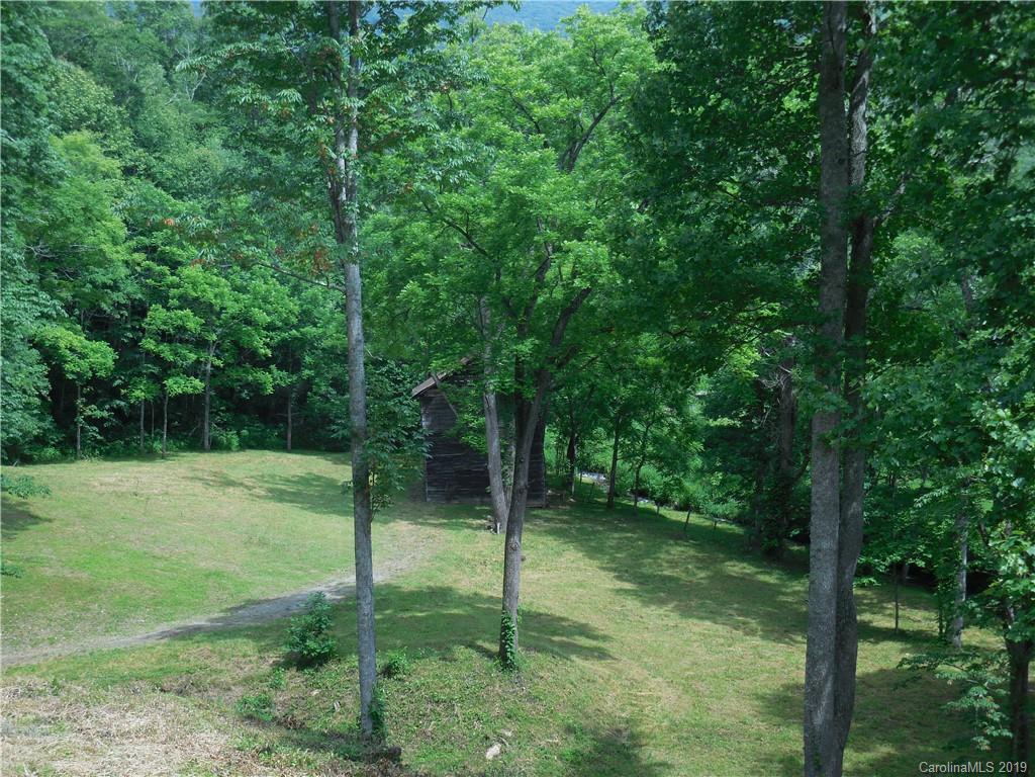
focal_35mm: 52
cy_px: 388
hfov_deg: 36.8
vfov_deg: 28.0
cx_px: 518
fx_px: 1555
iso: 125
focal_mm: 9.4
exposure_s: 1/320
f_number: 4.3
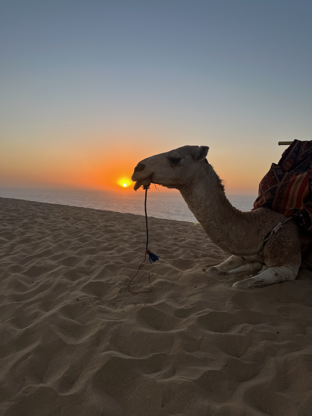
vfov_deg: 67.3
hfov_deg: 53.1
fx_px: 312
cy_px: 208
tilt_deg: -1.2
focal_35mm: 26
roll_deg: -1.0
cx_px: 156
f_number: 1.6
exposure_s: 1/951
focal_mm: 5.1
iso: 50
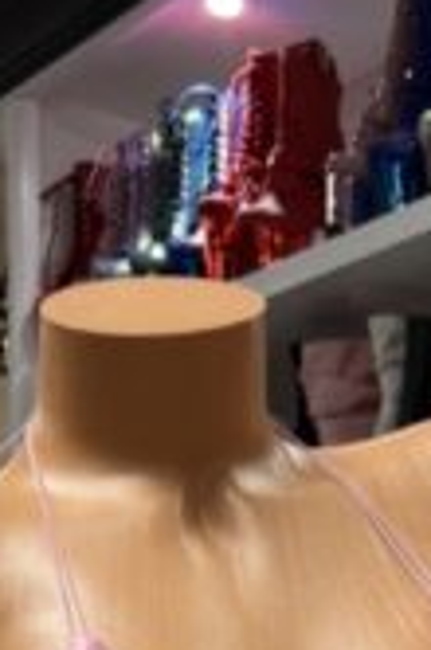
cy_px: 1096
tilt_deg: -6.1
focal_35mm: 98
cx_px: 310
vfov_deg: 17.6
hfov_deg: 13.9
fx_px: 1767
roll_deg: -1.3
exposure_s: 1/60
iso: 80
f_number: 1.5
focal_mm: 5.7
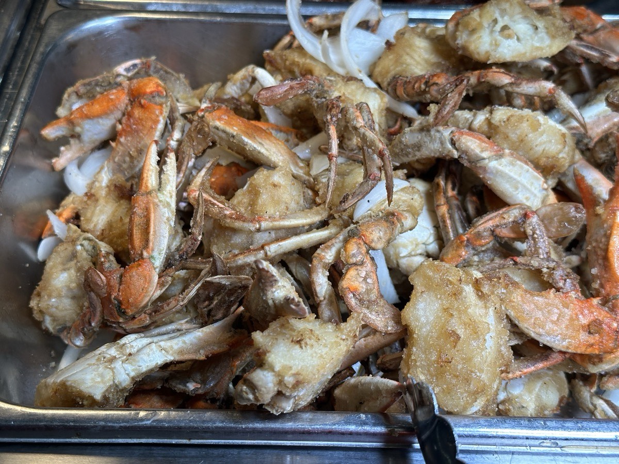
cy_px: 232
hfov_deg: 39.7
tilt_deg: -45.3
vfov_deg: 30.3
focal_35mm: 48
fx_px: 858
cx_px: 310
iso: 64
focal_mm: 6.86
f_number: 1.78
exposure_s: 1/511
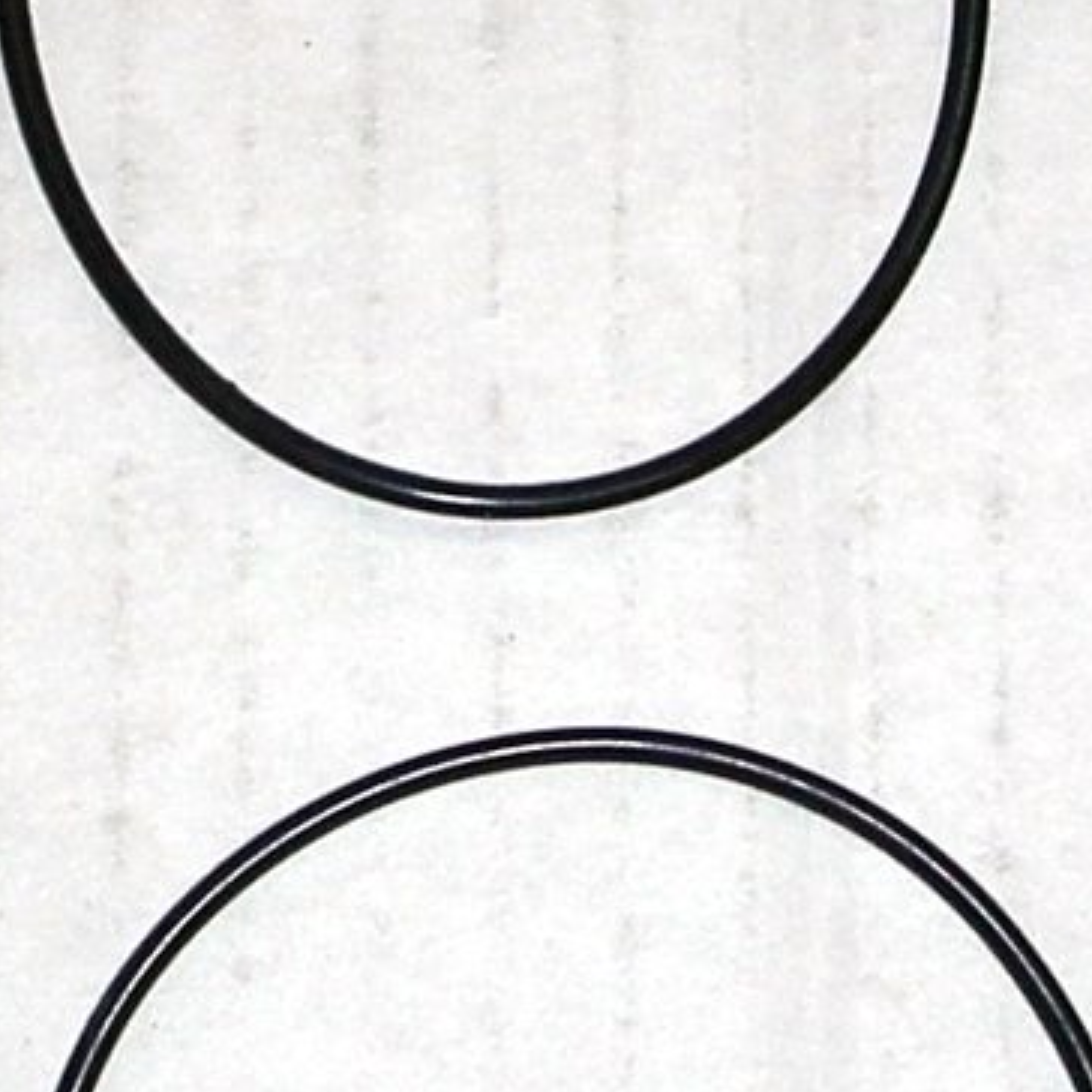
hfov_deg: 16.8
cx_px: 72
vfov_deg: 16.8
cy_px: 90
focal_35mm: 102
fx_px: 3640
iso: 50
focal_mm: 5.8
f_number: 3
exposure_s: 1/60.1
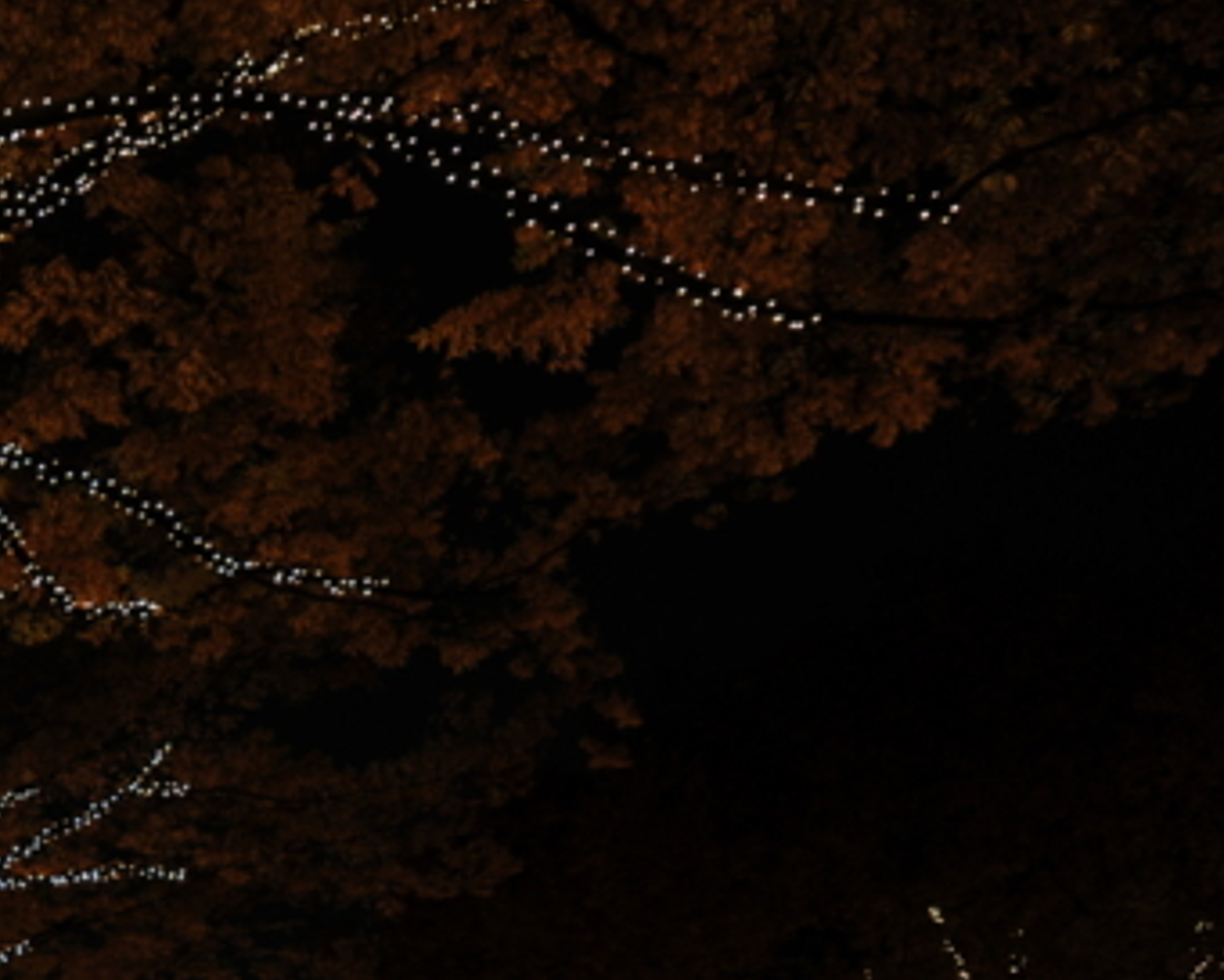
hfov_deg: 33.1
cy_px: 951
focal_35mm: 53
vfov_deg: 27.2
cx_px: 72
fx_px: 1920
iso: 200
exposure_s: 1/10
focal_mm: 24
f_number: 2.8
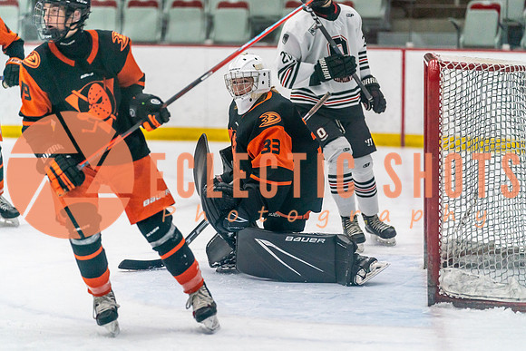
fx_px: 2545
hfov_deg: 11.8
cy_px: 176
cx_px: 263
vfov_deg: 7.9
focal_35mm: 174
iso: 3200
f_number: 2.8
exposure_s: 1/1250
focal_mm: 167
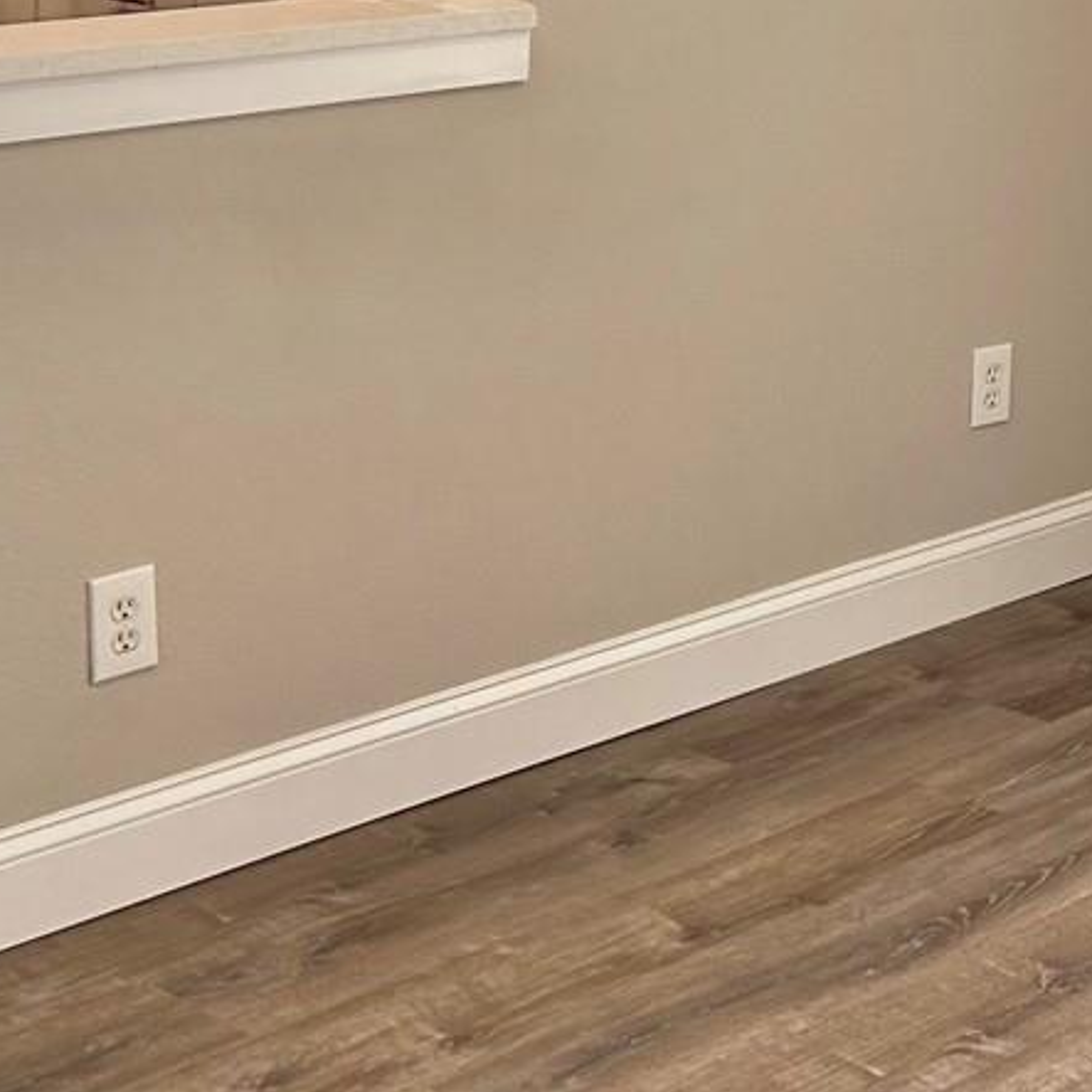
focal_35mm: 83
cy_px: -108
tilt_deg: -5.5
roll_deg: -1.5
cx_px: 1459
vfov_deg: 20.0
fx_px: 2962
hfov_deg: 19.2
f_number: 1.5
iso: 50
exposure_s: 1/421
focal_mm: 5.7
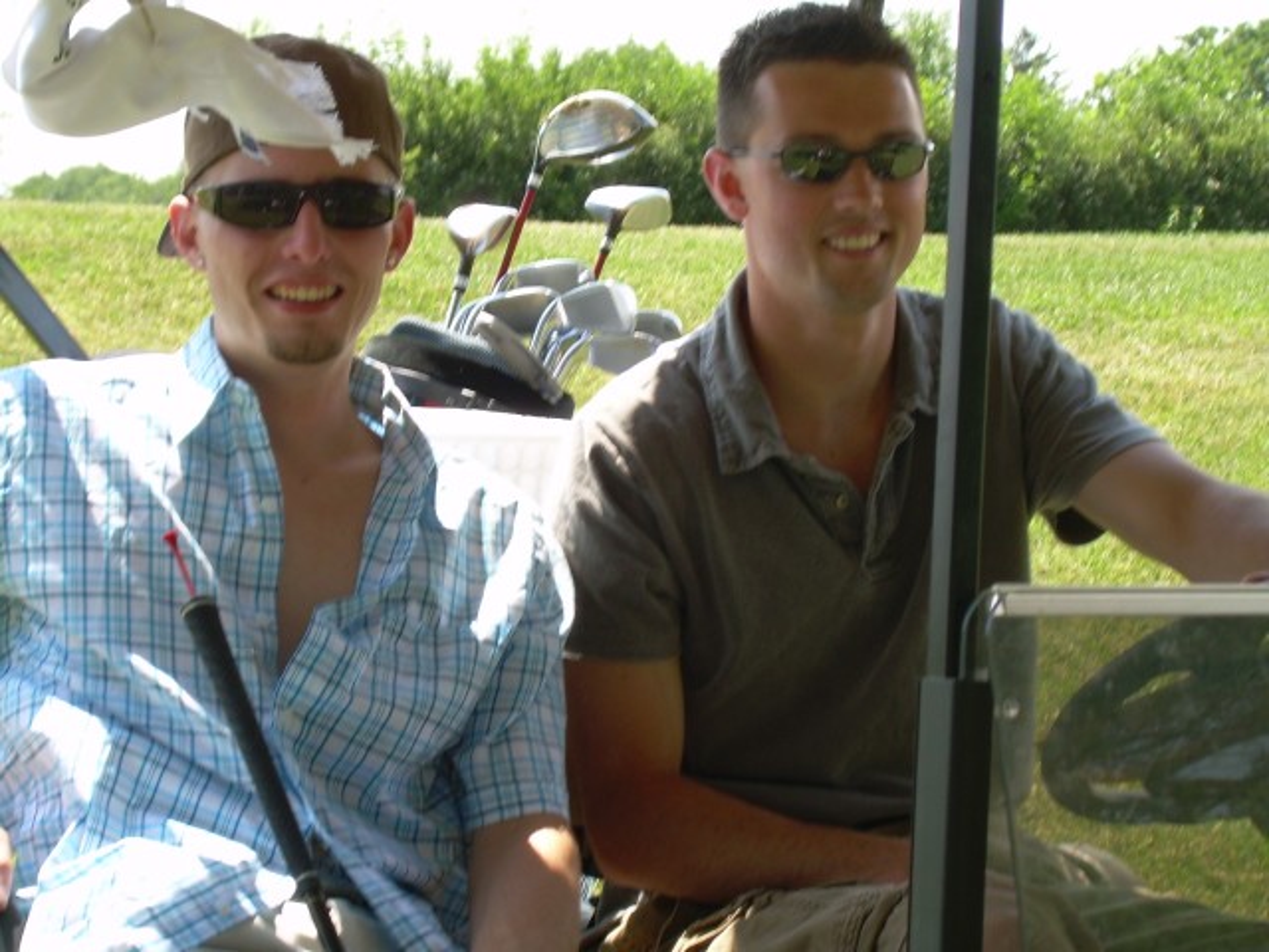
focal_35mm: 110
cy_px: 476
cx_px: 634
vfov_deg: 13.5
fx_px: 4033
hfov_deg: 17.9
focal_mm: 18.9
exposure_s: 1/125
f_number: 4.9
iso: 50
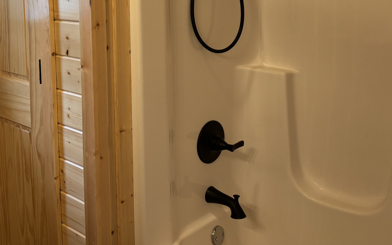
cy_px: 27
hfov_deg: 42.8
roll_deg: +1.5
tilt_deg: -6.8
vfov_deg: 27.1
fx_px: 491
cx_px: 127
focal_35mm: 46
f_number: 1.6
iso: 100
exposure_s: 1/120
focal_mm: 5.96
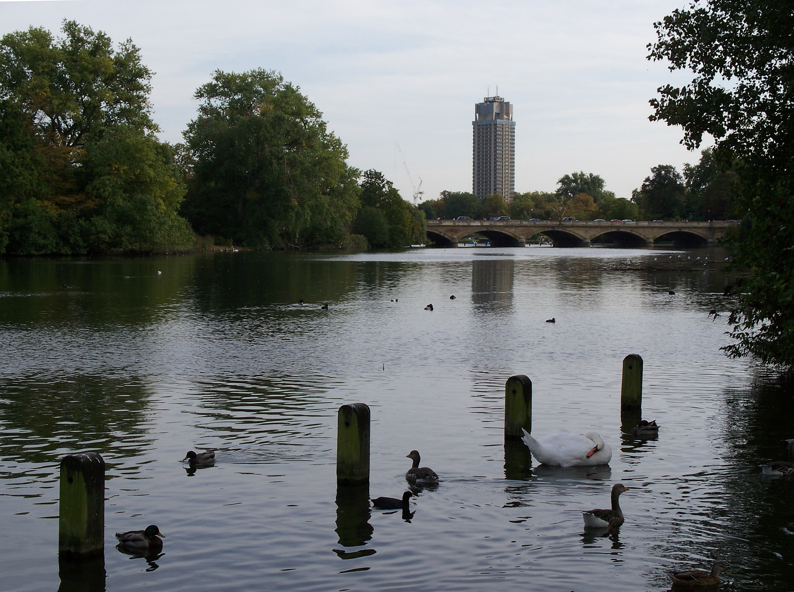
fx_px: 1397
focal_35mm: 61
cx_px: 397
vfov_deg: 24.0
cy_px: 296
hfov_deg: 31.7
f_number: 5.6
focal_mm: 12.89
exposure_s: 1/400
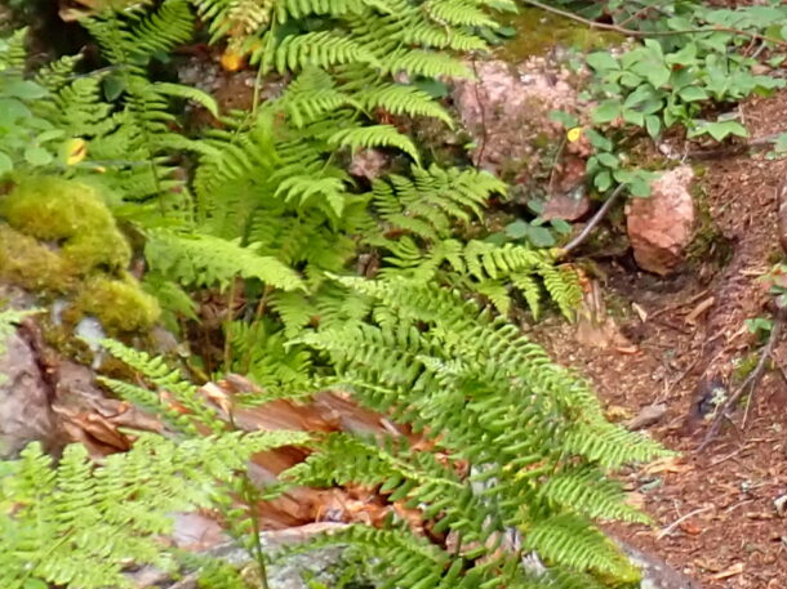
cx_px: 722
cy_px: 124
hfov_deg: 15.5
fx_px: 2864
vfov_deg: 11.7
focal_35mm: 126
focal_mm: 5.4
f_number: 2.3
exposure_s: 1/100
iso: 200
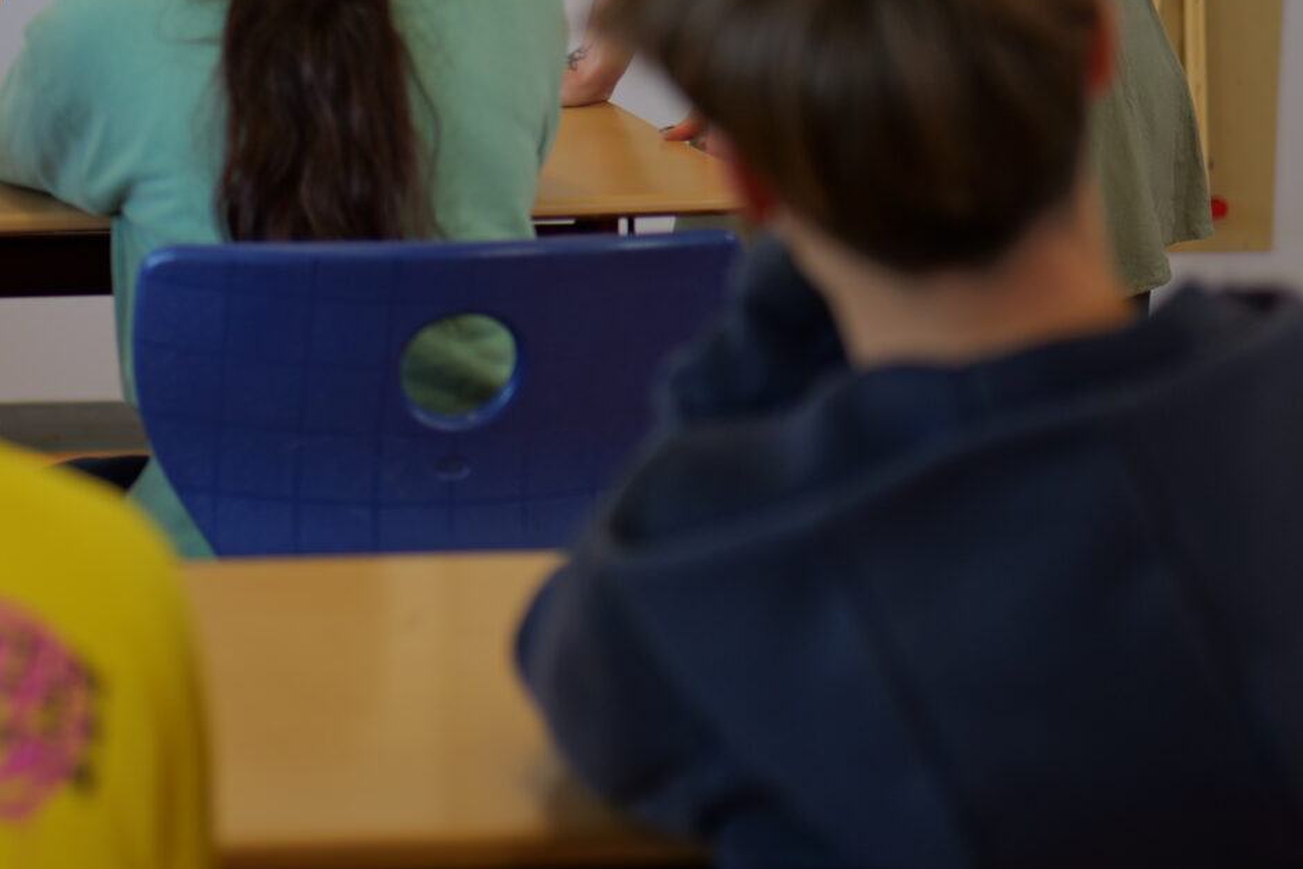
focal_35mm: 137
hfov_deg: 14.5
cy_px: -75
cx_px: -225
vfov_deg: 9.9
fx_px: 4959
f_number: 2
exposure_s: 1/125
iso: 100
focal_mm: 50
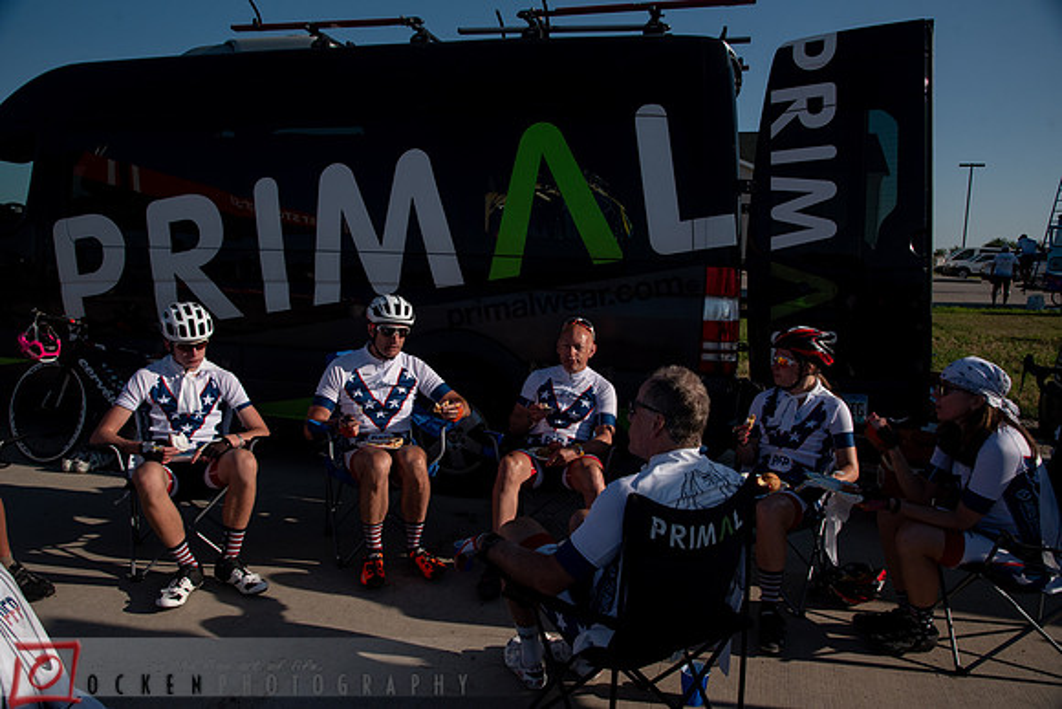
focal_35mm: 24
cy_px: 354
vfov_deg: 53.2
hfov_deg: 73.7
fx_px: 708
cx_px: 531
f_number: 7.1
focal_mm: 24
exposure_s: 1/4000
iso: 400
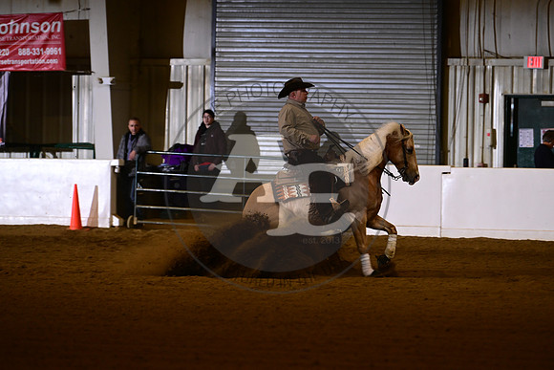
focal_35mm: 200
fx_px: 3078
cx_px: 277
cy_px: 185
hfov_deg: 10.3
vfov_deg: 6.9
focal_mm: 200
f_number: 4
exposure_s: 1/200
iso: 2000
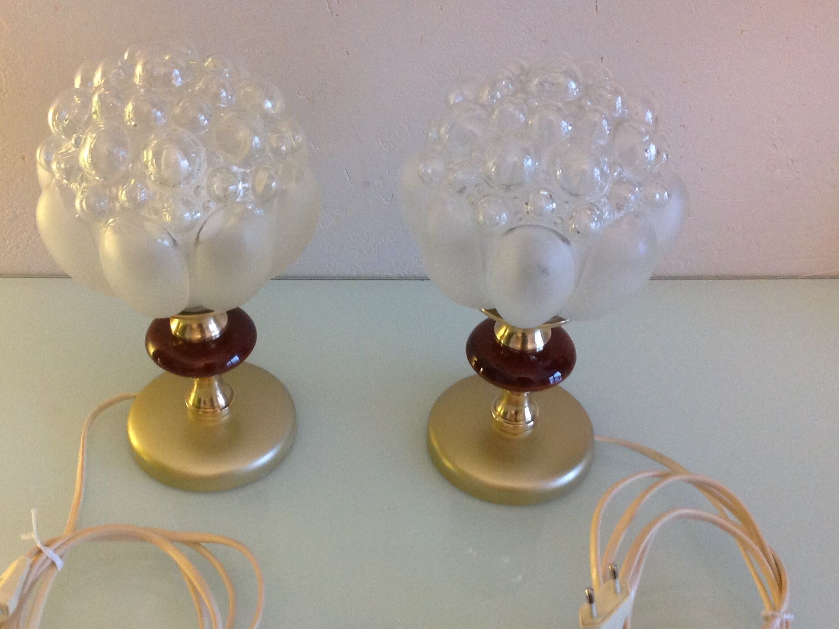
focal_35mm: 48
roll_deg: -1.3
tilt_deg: -42.7
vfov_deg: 30.2
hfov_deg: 39.6
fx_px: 1163
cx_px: 389
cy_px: 359
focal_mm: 4.28
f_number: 2.4
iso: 200
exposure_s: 1/15
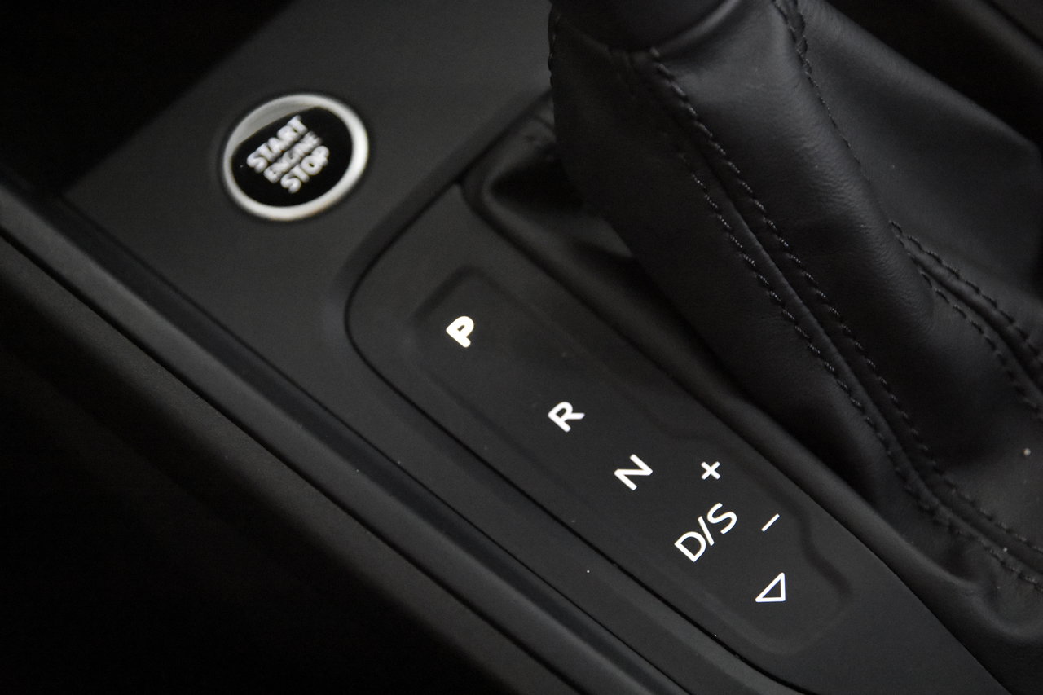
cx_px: 522
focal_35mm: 87
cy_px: 348
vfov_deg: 15.7
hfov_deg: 23.4
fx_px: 2520
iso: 12800
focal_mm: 58
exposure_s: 1/80
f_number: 4
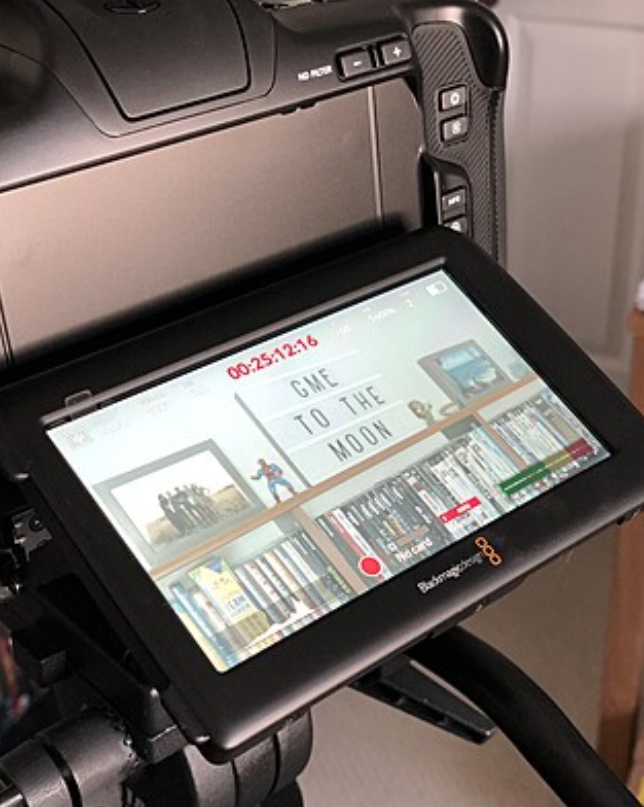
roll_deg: +2.7
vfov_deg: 33.0
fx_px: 1360
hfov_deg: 26.6
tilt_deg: -31.3
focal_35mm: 57
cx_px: 329
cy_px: 438
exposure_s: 1/40
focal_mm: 6
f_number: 2.4
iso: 125
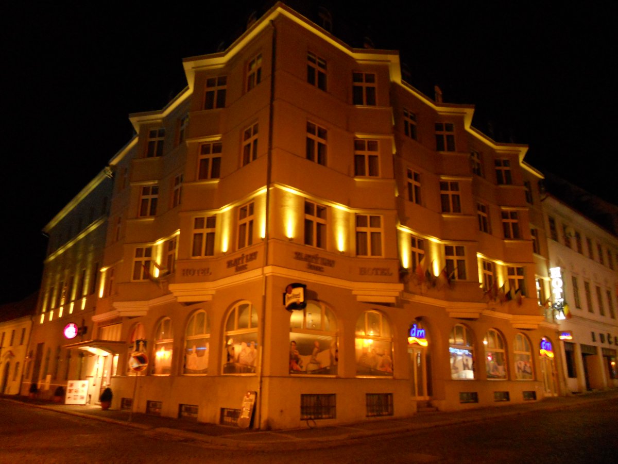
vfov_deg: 51.4
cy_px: 232
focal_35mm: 27
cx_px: 309
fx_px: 482
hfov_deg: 65.3
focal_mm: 4.9
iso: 400
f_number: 3.2
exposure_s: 1/2
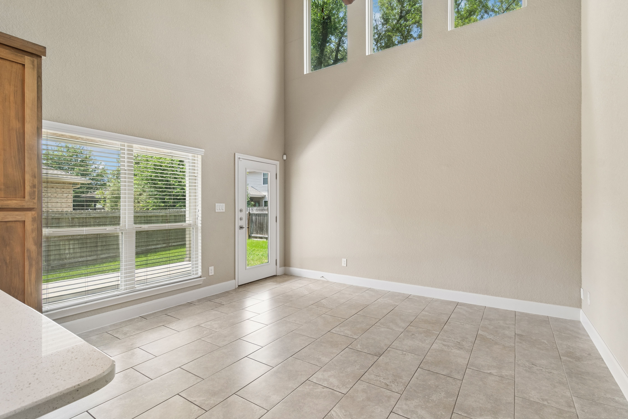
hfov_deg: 96.7
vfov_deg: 73.7
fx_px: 279
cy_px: 210
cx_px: 314
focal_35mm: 16
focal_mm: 11
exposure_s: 1/50
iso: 320
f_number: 8
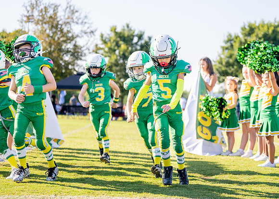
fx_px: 698
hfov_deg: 22.5
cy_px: 84
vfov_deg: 16.2
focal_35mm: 88
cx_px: 176
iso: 320
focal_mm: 70
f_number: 2.8
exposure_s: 1/2500
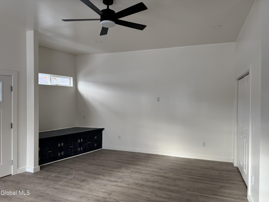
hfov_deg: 71.6
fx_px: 187
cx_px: 134
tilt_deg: -0.8
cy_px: 101
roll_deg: -0.3
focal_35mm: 24
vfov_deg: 56.8
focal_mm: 6.76
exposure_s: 1/121
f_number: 1.78
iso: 80
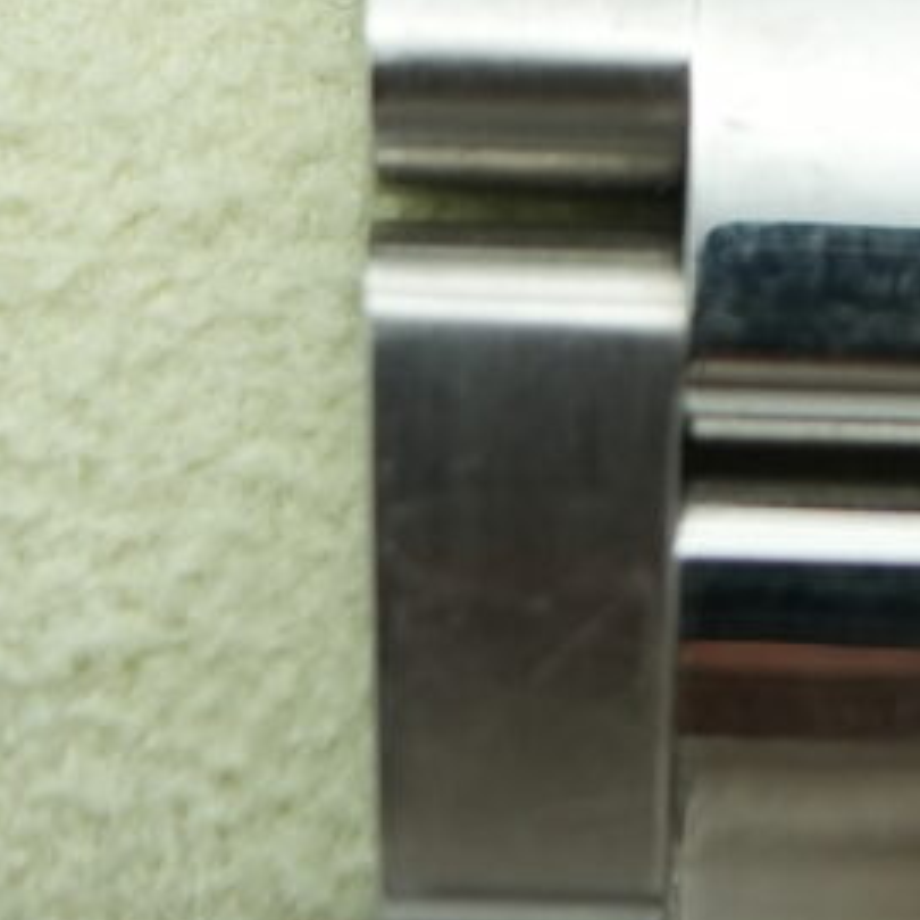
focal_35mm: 282
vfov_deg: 6.1
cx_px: 1005
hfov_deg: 6.2
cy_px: -591
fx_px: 8479
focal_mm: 35
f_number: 5
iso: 400
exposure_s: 1/250
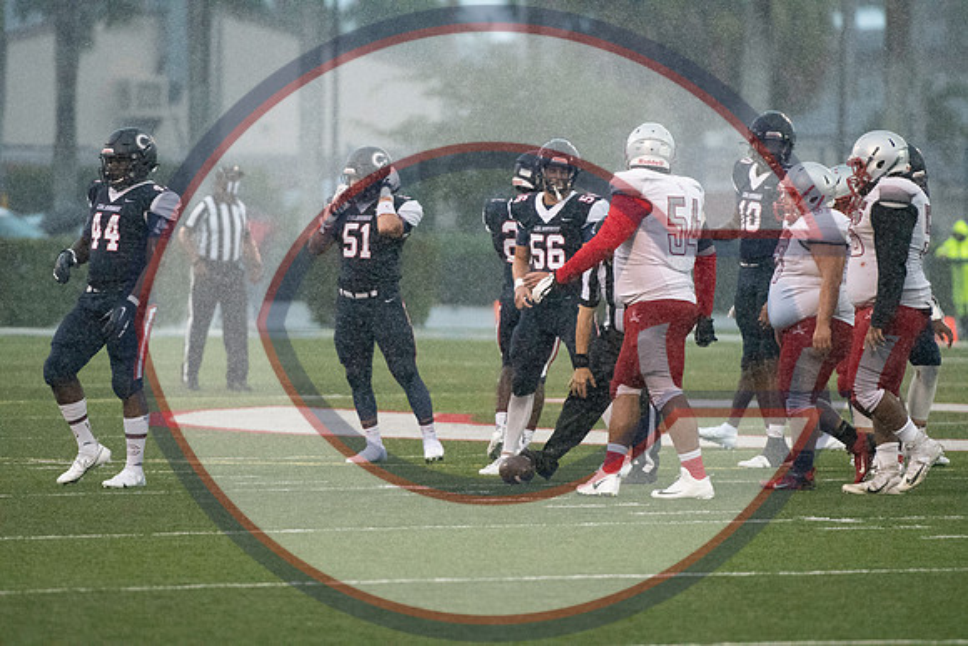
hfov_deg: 6.9
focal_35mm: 300
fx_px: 8068
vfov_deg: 4.6
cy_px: 323
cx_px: 484
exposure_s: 1/2000
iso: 10000
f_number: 3.2
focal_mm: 200
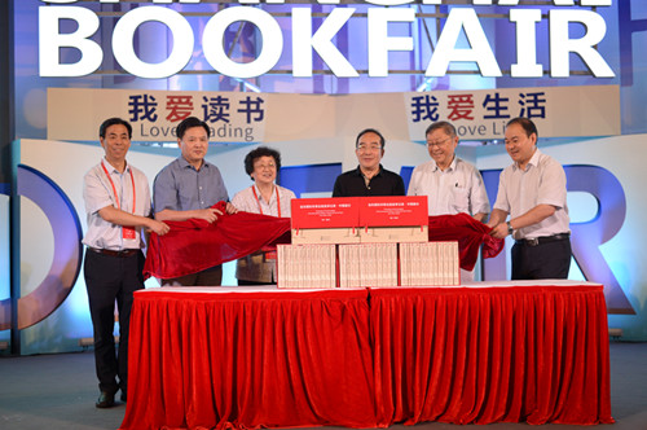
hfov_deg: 39.6
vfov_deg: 26.9
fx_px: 897
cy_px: 215
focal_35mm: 50
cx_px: 324
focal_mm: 50
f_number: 2.5
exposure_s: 1/1000
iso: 1600
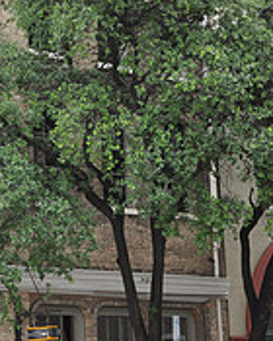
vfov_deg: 15.9
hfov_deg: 12.5
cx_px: -25
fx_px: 1222
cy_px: 151
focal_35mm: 121
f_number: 4.5
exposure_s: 1/200
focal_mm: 26
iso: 200
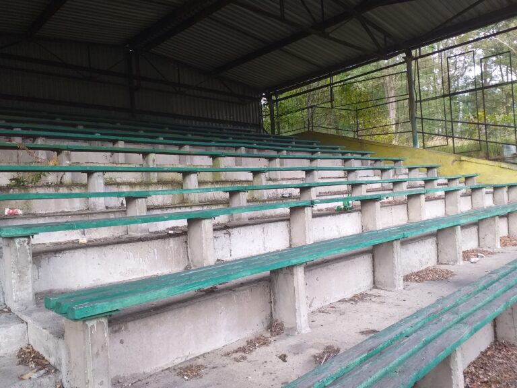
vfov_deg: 51.4
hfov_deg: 65.3
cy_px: 194
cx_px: 258
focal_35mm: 27
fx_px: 403
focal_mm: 3.6
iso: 40
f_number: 1.9
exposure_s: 1/118
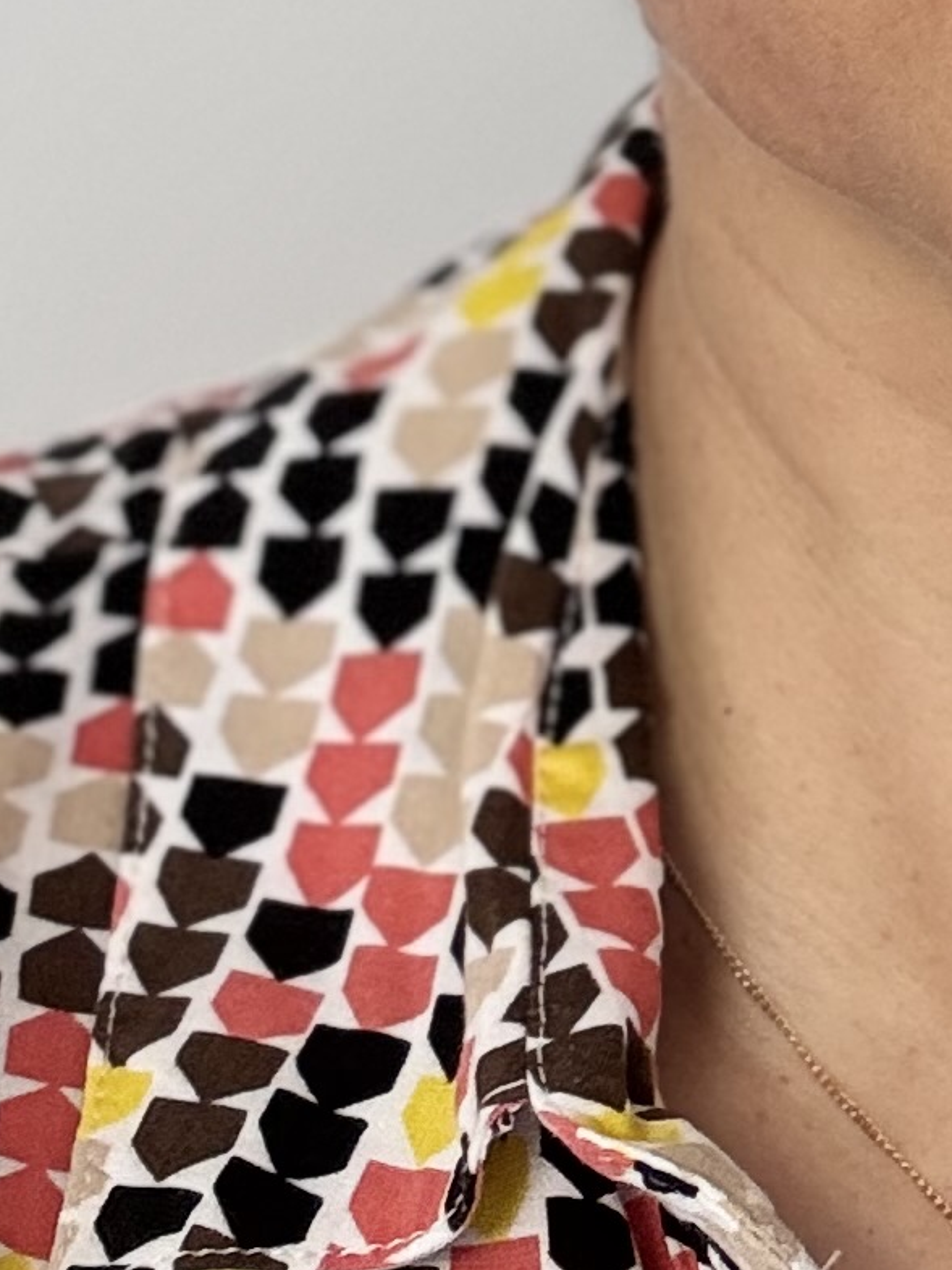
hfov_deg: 12.0
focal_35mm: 118
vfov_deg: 15.2
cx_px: 1406
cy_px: -756
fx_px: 4326
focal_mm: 2.69
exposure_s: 1/65
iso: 80
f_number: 1.9
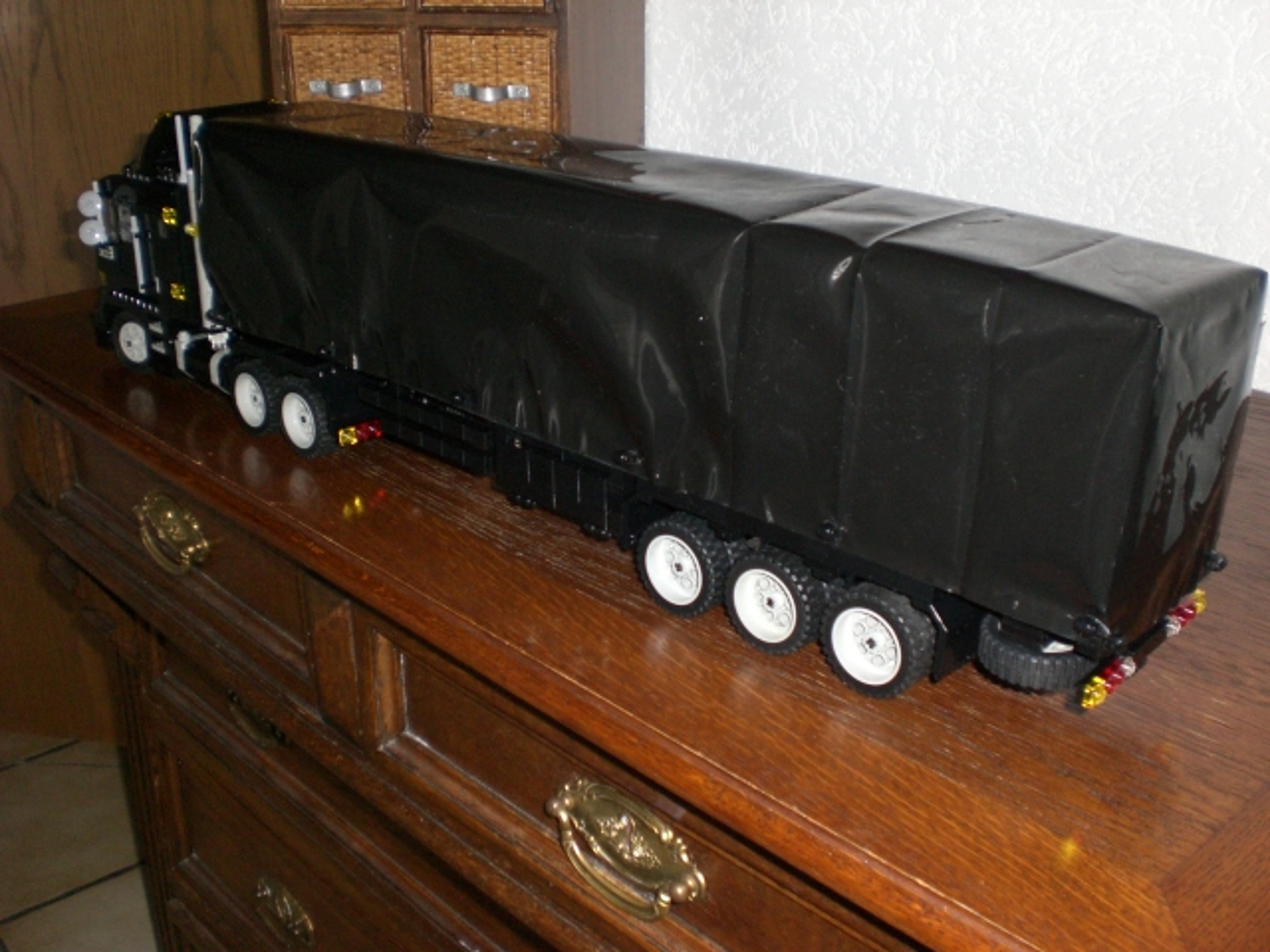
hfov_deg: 49.0
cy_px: 476
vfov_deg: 37.7
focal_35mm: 38
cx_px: 635
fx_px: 1394
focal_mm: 6.3
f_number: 3.1
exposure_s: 1/60
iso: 200
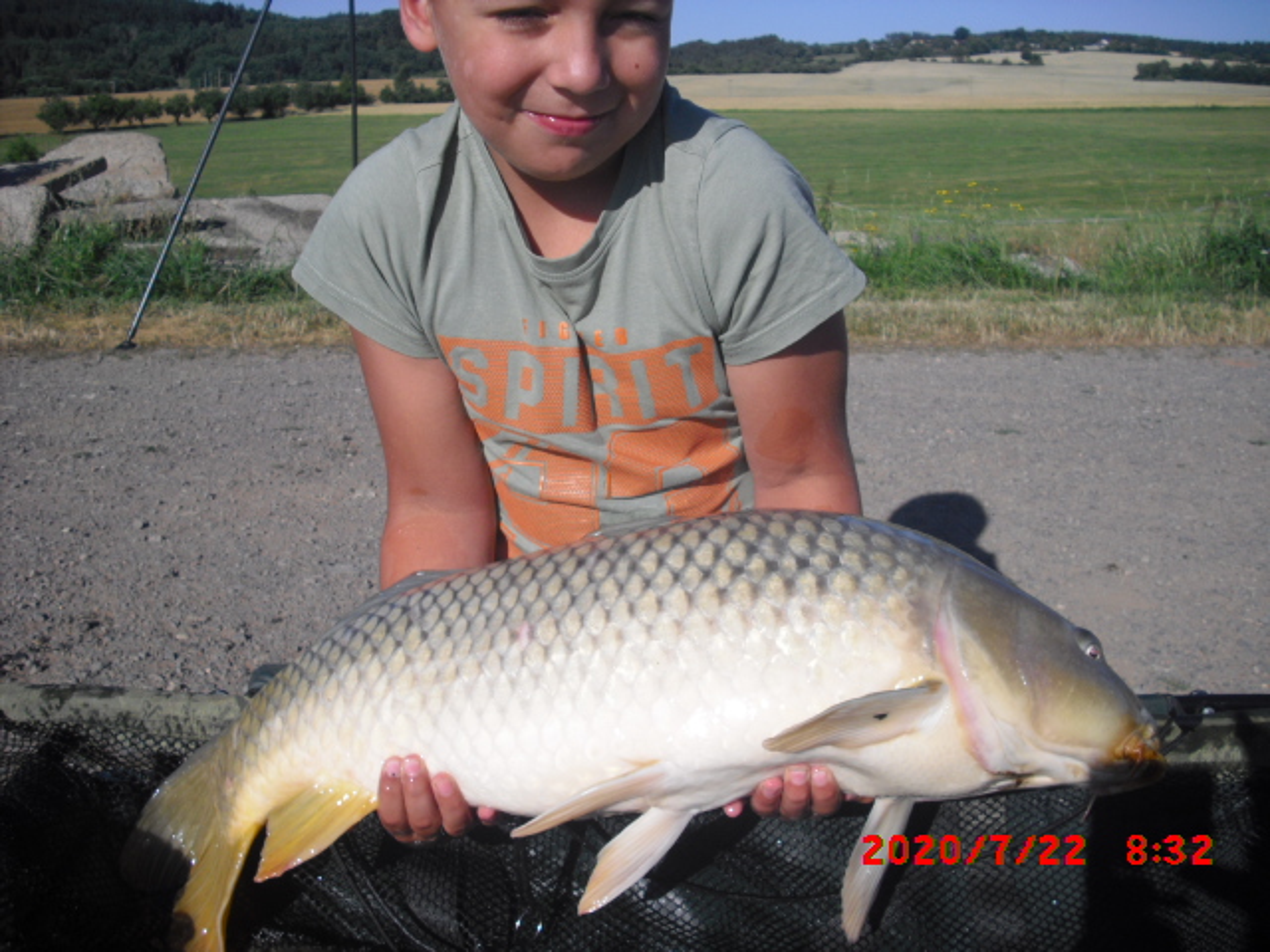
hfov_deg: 49.0
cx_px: 635
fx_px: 1394
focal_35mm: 38
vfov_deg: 37.7
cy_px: 476
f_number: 5.6
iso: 64
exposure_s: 1/400
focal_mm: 6.2
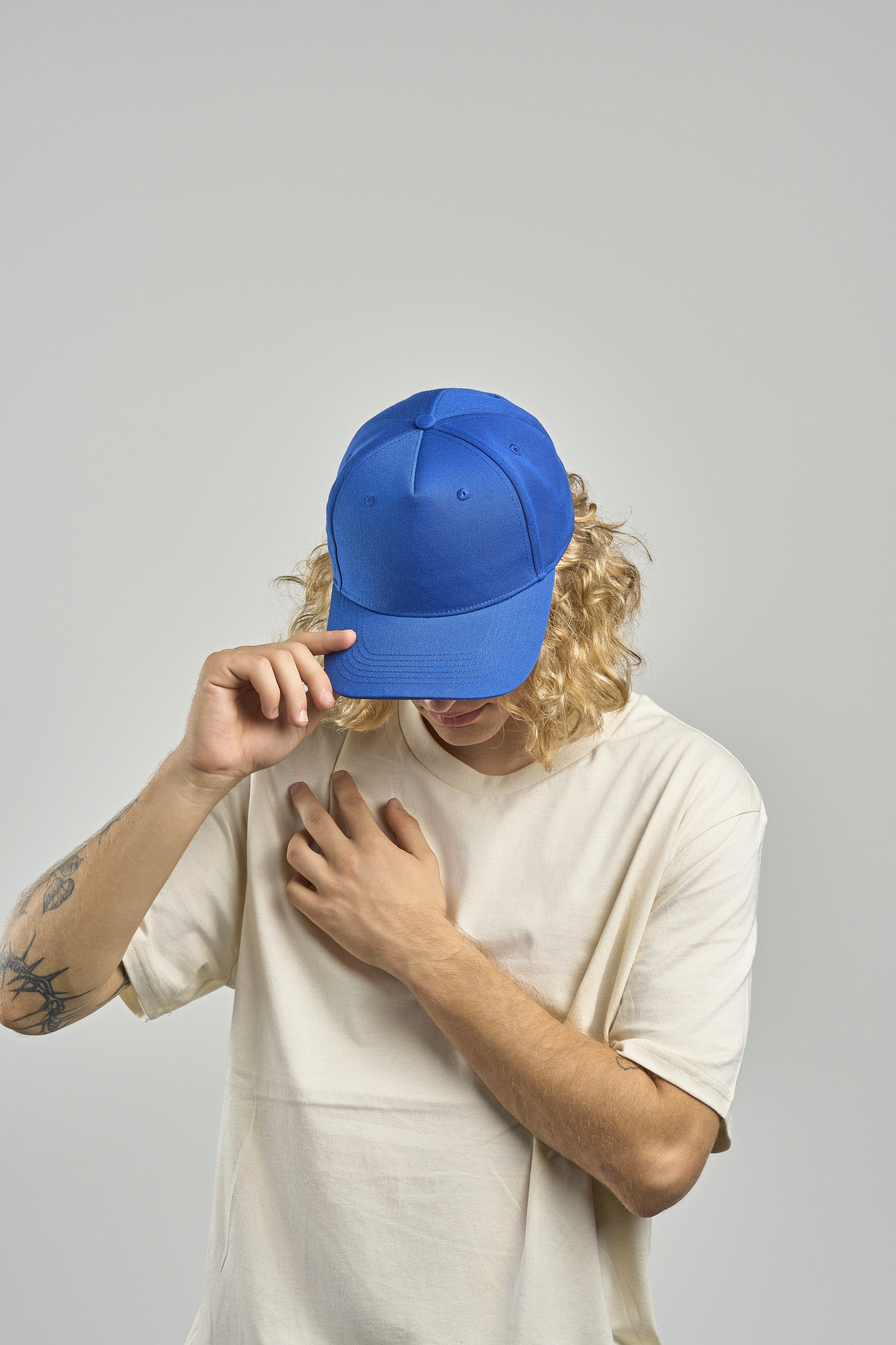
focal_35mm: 75
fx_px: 2800
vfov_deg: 27.0
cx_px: 448
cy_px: 672
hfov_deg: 18.2
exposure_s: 1/160
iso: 320
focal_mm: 50
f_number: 9
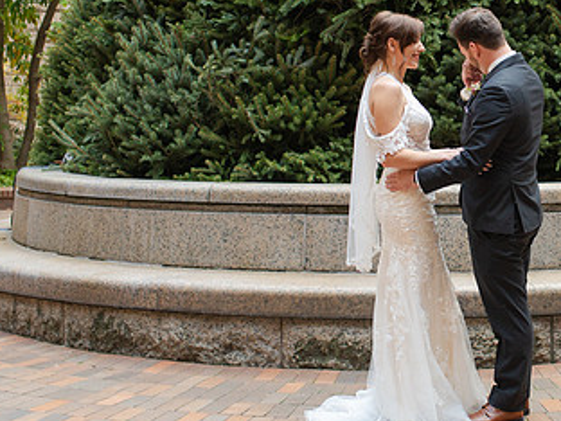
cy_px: 133
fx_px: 1183
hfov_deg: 25.9
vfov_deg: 20.1
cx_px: 491
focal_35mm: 73
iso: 1000
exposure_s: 1/320
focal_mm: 35
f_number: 3.5
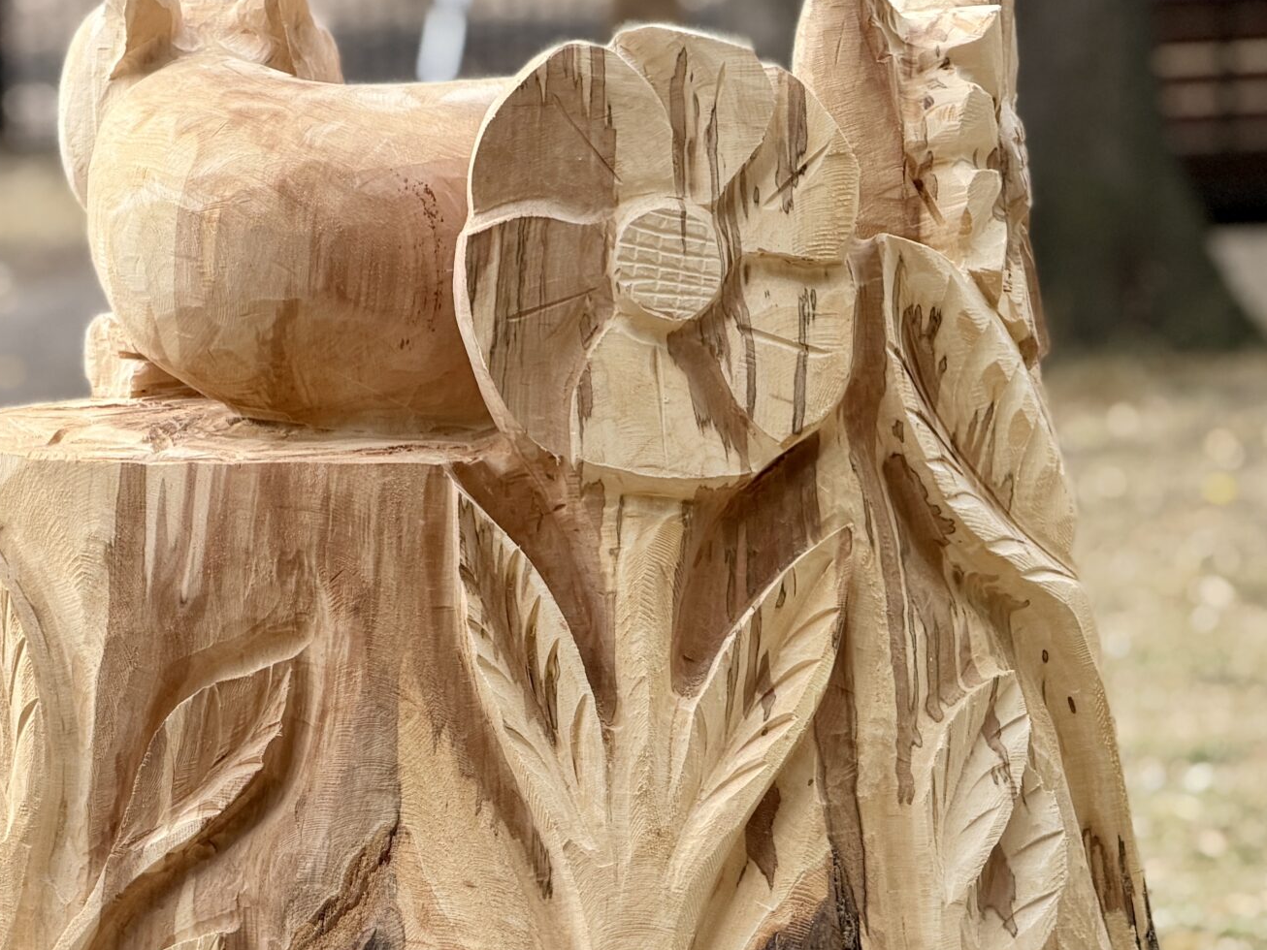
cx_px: 421
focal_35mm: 196
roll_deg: +3.0
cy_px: 540
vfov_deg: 7.6
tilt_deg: -6.3
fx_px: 7175
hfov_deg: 10.1
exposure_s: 1/121
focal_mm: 16.89
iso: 50
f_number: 2.8
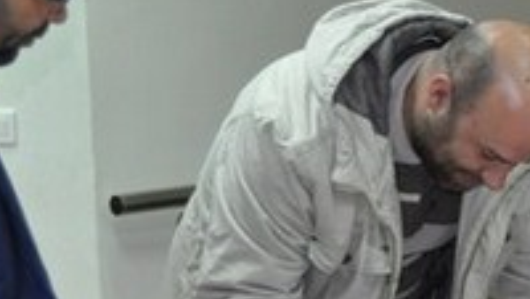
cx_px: 458
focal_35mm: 146
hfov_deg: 14.6
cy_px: 172
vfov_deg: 8.4
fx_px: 2048
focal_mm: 31
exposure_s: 1/60
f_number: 4.2
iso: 800
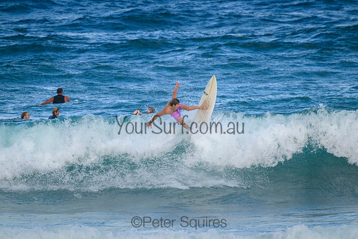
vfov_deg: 1.7
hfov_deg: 2.6
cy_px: 120
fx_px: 7957
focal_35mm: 800
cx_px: 179
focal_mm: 800
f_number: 11
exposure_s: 1/1600
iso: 1600
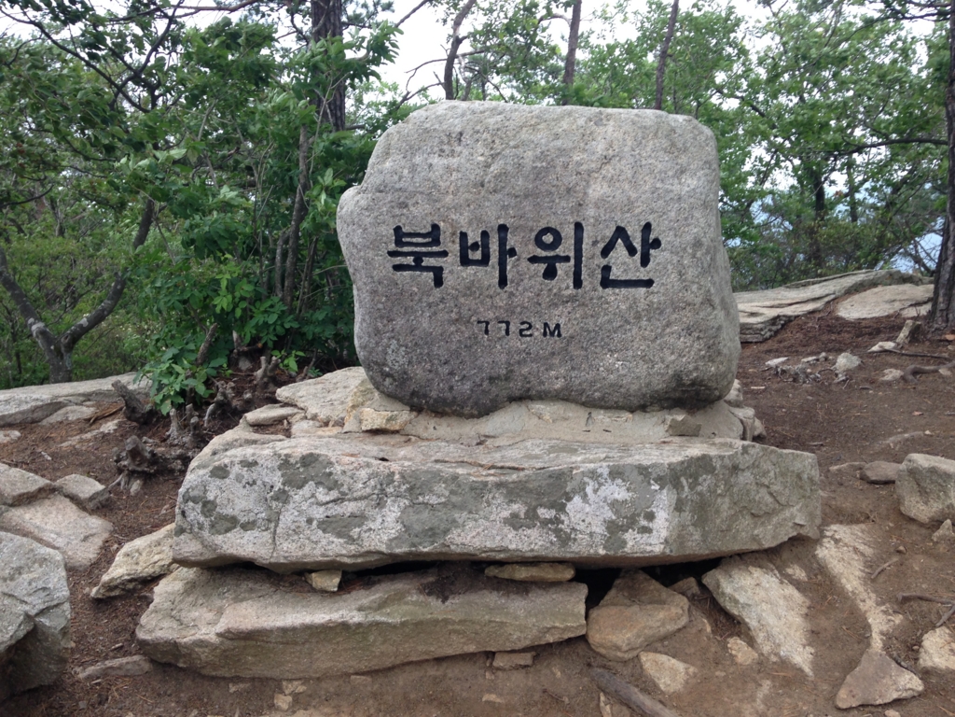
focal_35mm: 33
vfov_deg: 42.9
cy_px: 358
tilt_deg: -14.9
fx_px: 910
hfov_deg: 55.4
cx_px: 478
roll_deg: +1.5
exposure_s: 1/126
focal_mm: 4.12
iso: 50
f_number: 2.4
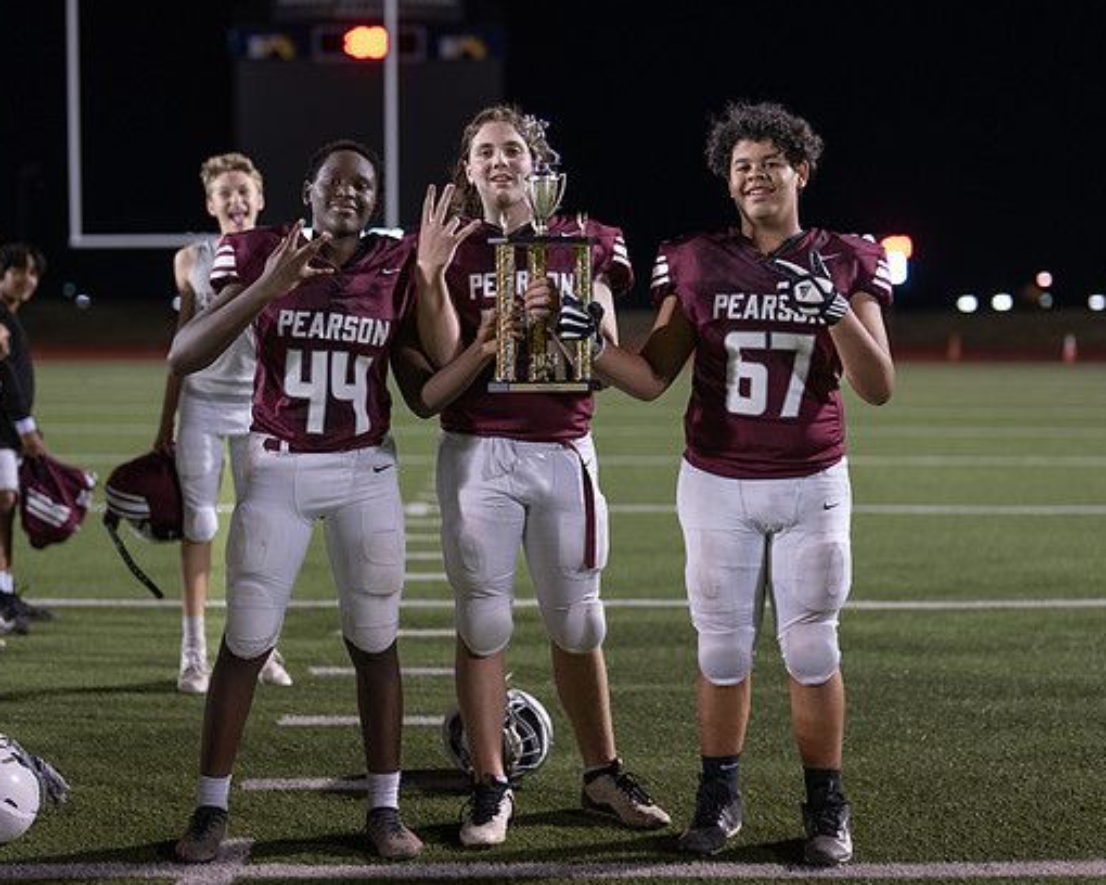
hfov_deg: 27.9
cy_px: 379
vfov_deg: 22.5
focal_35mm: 68
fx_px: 2226
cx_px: 591
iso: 400
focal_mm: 50
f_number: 1.4
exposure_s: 1/320
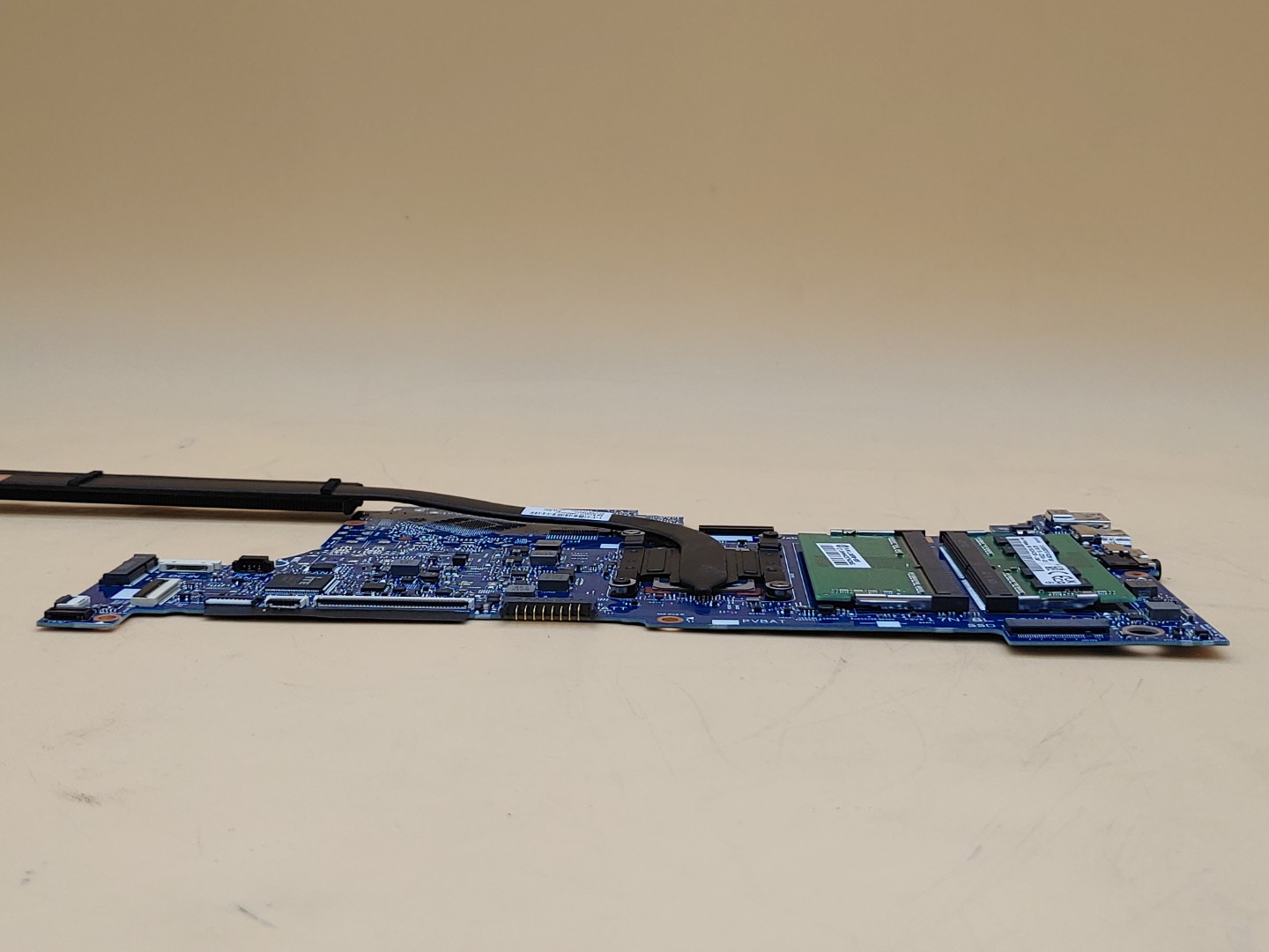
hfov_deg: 45.8
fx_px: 1503
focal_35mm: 41
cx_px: 634
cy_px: 476
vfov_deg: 35.1
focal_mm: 4.36
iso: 50
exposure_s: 1/152
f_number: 1.8
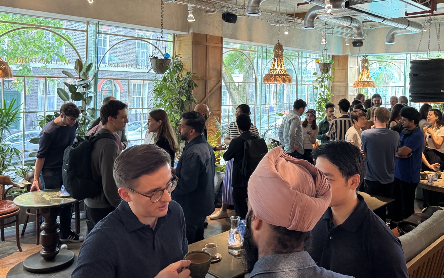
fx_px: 387
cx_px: 262
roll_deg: -1.2
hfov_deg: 59.3
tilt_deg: +0.1
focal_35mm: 32
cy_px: 85
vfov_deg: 38.8
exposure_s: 1/50
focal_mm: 6.76
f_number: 1.78
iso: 320
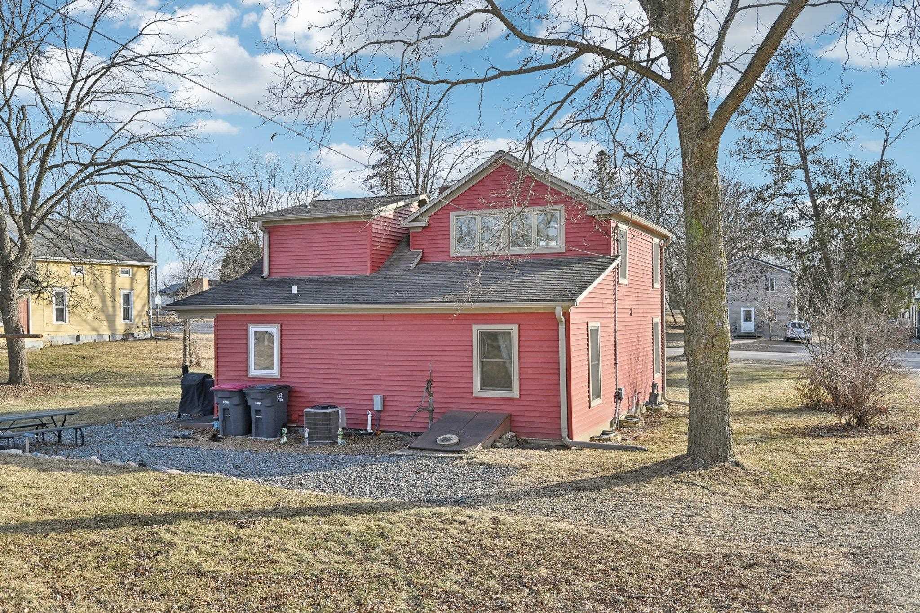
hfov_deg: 61.9
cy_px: 306
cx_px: 460
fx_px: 767
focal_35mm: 30
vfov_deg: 43.6
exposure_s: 1/4000
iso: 800
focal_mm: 30
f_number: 4
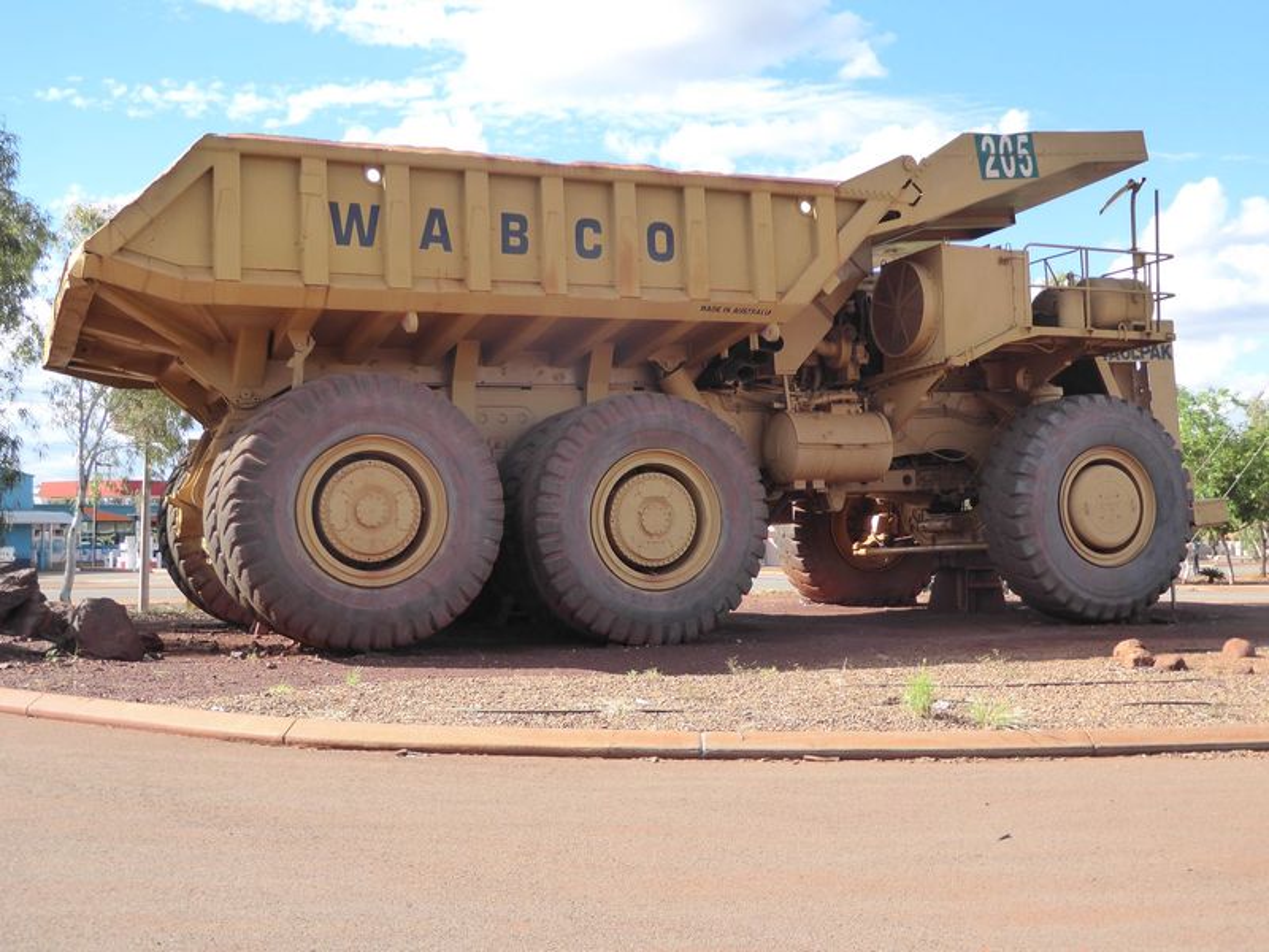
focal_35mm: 42
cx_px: 634
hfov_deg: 44.8
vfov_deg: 34.3
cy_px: 476
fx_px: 1540
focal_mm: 7.2
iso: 160
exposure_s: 1/320
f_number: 3.8
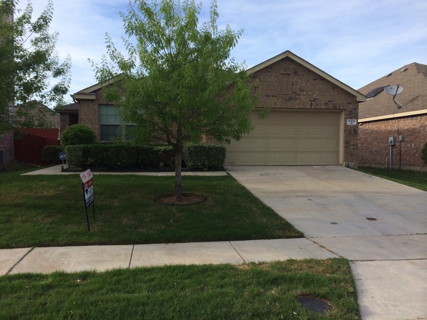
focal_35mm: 30
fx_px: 370
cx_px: 214
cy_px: 160
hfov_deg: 60.0
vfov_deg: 46.8
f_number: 2.2
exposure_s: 1/1140
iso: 32
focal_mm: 4.12
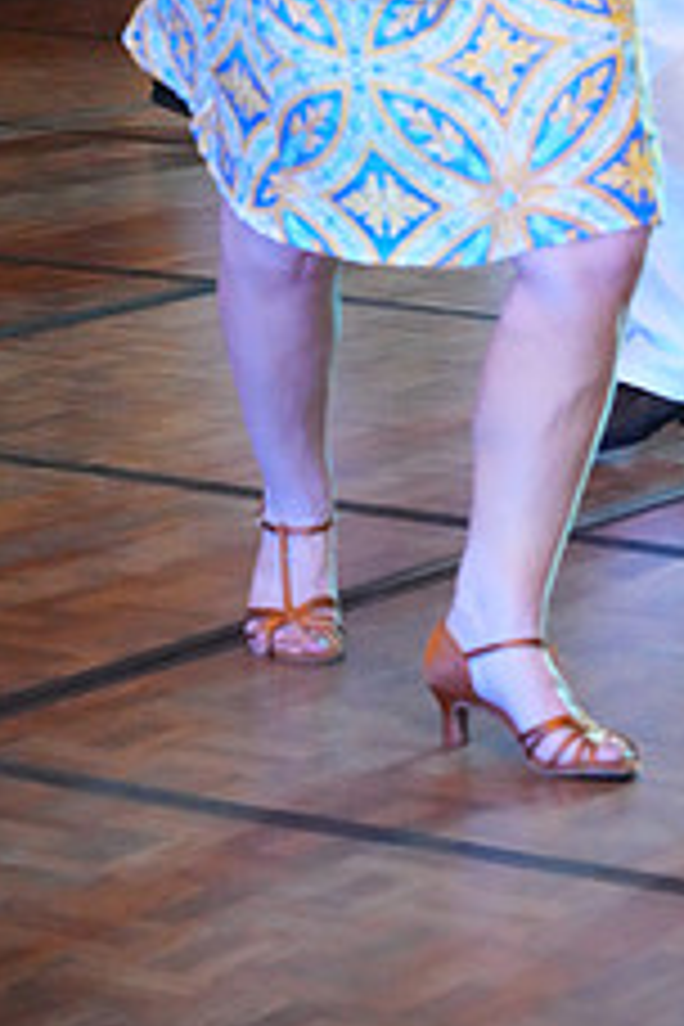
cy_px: -252
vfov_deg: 10.5
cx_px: 745
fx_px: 5500
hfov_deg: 7.1
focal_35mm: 193
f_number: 4
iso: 12800
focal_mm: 76
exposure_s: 1/400
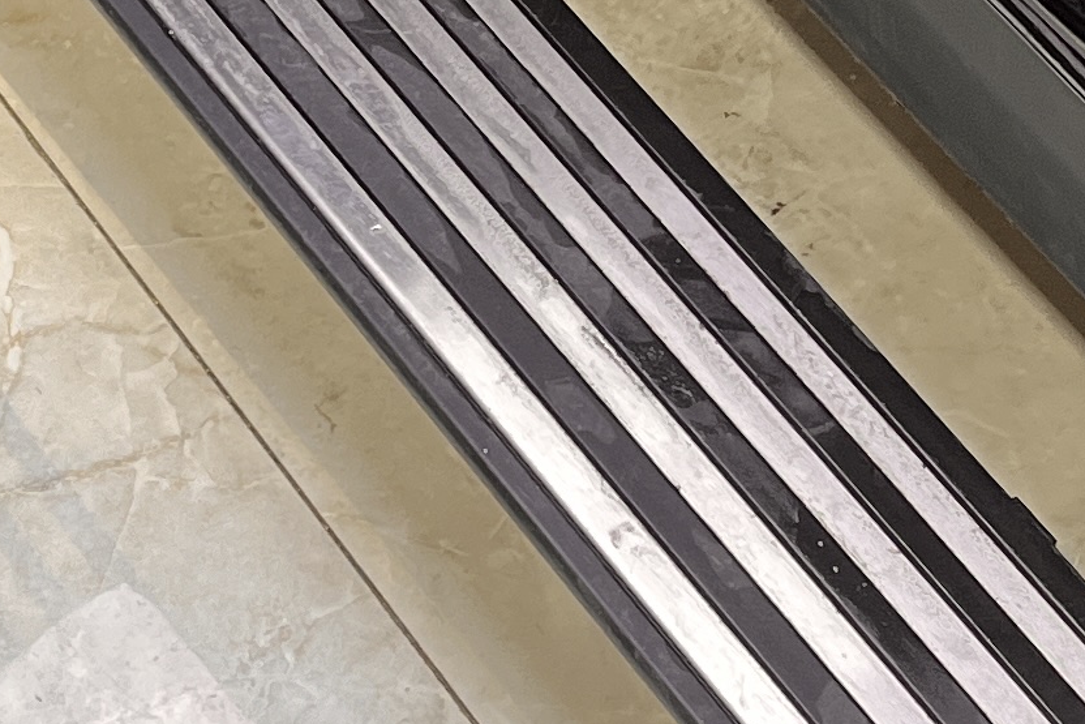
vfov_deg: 10.3
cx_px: 301
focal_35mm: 131
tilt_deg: -55.6
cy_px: -146
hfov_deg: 15.6
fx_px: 3949
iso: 100
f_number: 1.5
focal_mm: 5.7
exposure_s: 1/100
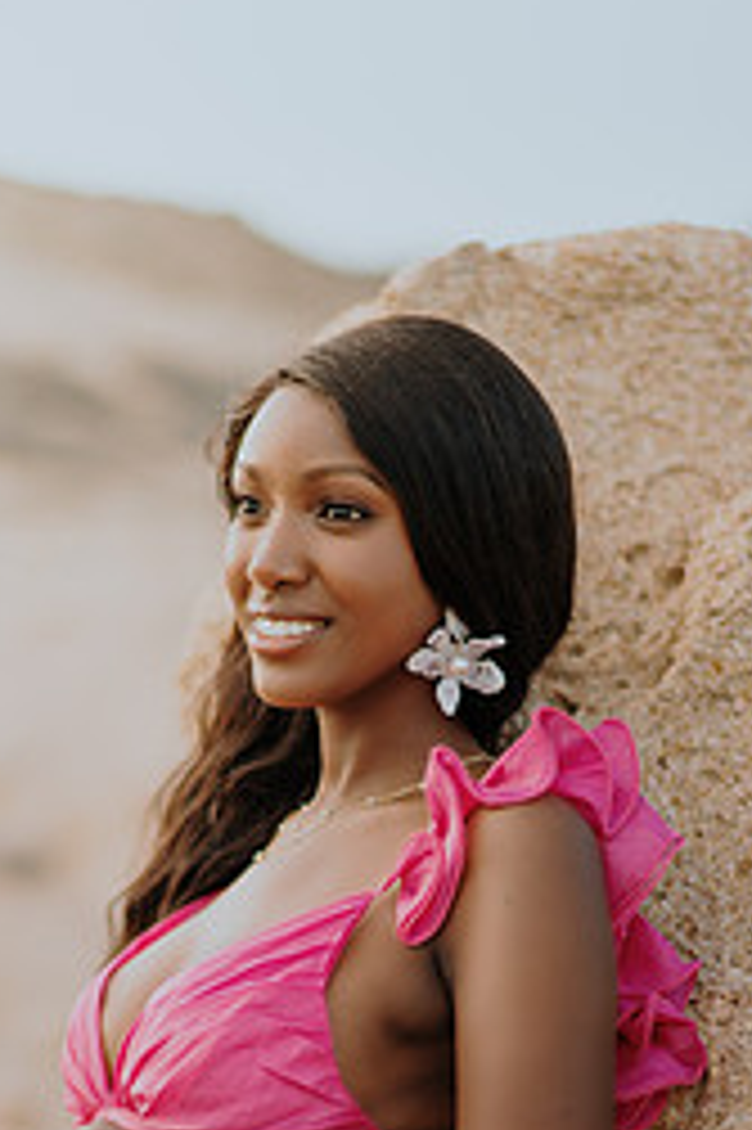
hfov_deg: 13.1
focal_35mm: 104
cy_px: 873
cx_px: 243
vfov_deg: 19.5
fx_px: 3263
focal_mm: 58
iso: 50
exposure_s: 1/1600
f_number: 1.4
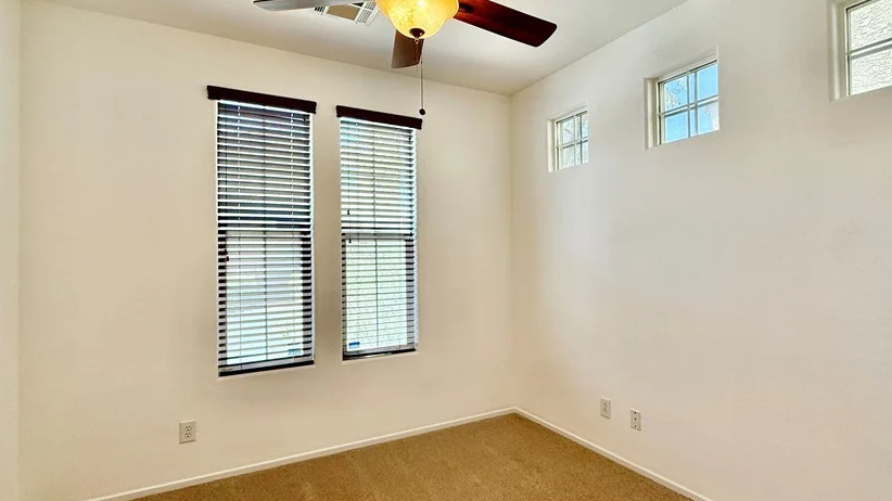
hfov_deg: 89.5
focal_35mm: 19
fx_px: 449
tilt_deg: +1.9
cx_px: 464
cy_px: 250
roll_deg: +0.2
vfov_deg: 58.3
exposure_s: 1/120
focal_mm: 2.22
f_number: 2.2
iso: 100
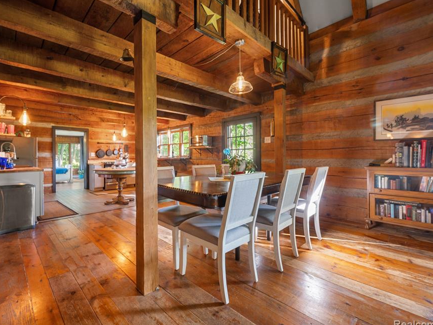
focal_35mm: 16
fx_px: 200
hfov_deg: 93.9
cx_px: 187
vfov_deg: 78.1
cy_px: 161
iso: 100
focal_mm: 14
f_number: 11
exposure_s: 8
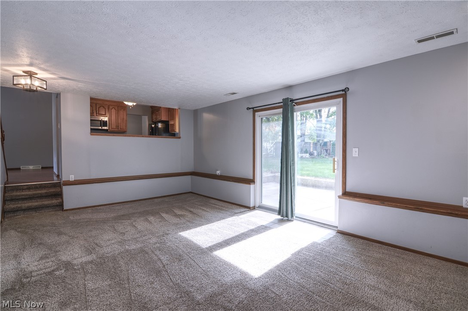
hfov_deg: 95.1
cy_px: 156
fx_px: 214
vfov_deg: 71.9
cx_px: 234
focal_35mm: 16
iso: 200
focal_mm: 11
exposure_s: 1/8
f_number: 8
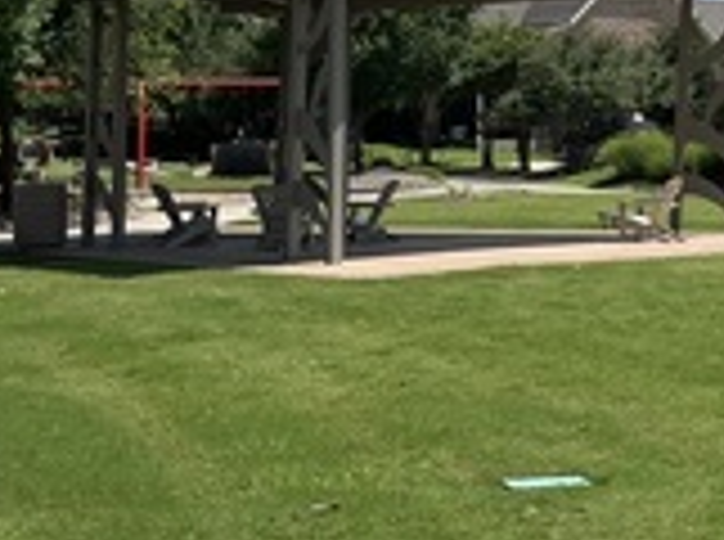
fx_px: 2254
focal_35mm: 108
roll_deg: -0.2
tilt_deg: +3.0
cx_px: 605
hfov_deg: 18.0
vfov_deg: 13.4
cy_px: -18
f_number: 1.6
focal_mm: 5.1
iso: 50
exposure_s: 1/4310
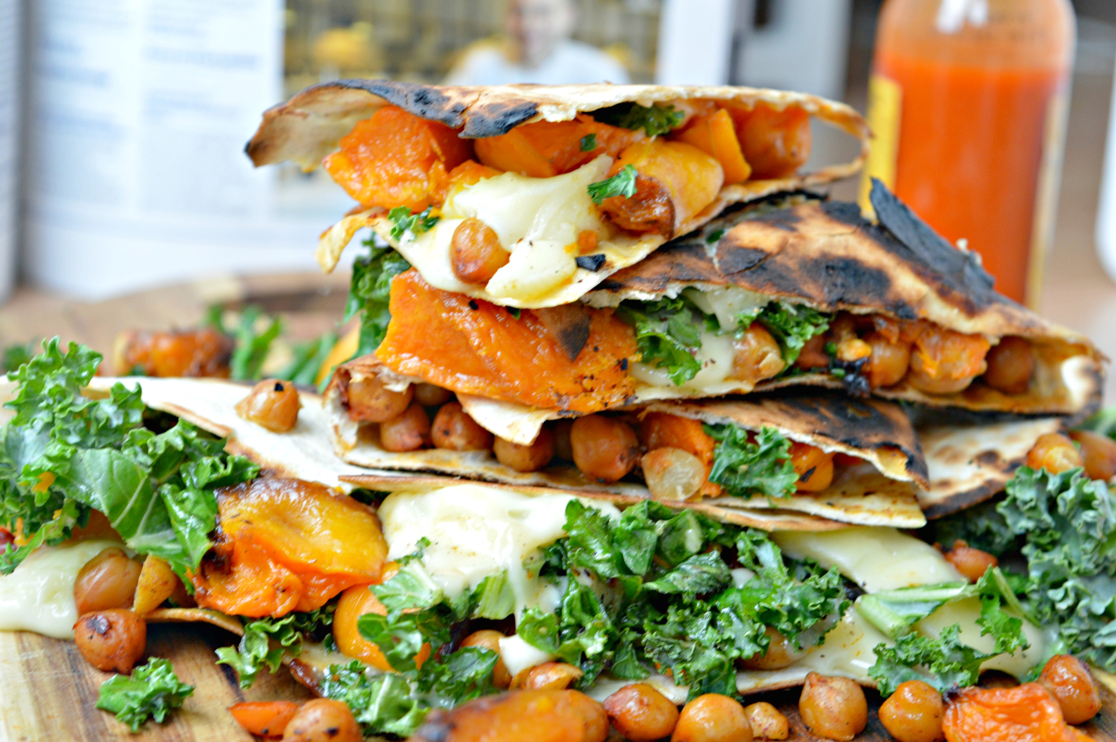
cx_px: 558
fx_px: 2416
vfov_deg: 17.5
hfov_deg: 26.0
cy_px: 371
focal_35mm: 78
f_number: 5.6
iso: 400
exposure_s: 1/8
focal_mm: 52
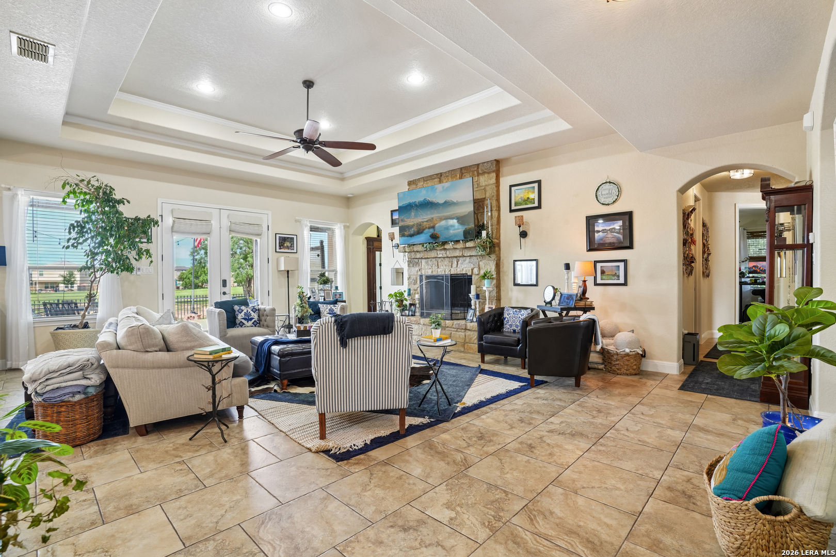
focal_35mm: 16
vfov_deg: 73.7
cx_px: 418
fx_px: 372
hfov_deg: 96.7
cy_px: 278
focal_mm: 16
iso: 400
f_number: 8
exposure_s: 1/8
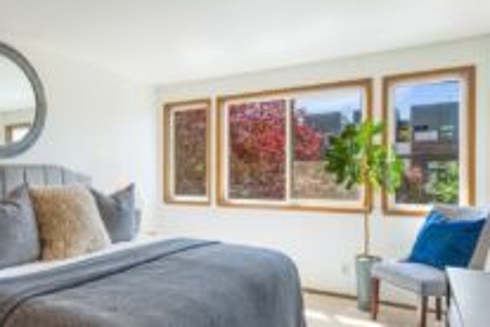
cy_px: 177
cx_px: 149
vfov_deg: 47.9
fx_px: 367
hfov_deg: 64.9
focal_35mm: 27
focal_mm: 14
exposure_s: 1/800
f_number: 5.6
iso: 200
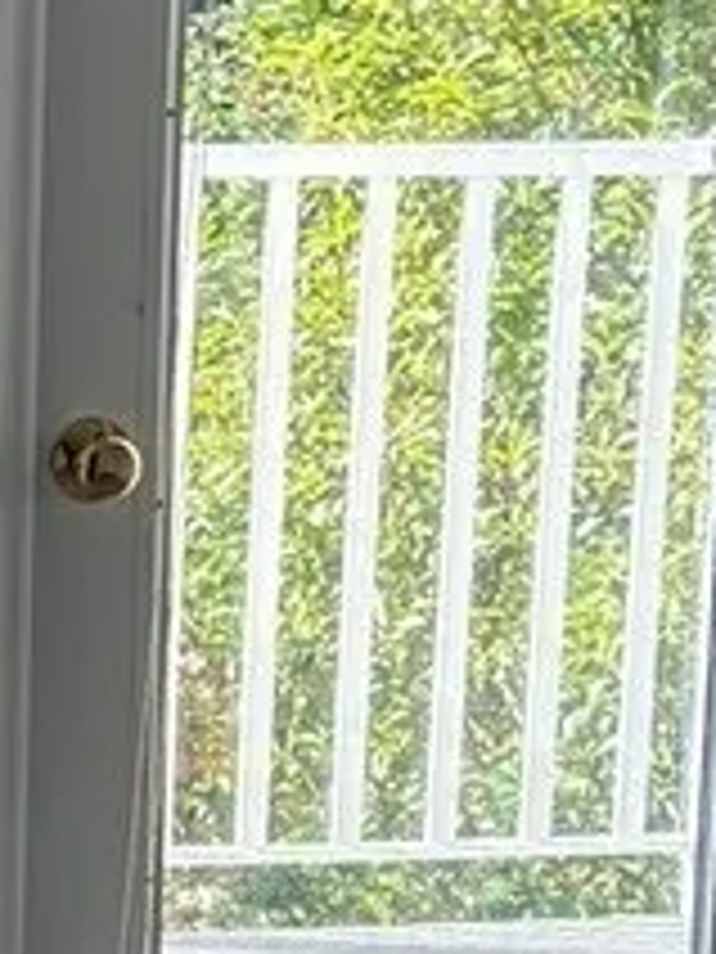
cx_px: -378
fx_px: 4881
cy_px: 842
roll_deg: -0.6
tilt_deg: -12.8
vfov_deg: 11.1
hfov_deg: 8.2
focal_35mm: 177
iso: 64
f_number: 1.6
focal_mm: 5.96
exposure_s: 1/475
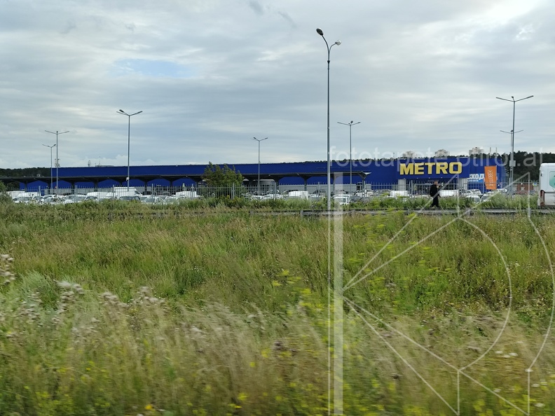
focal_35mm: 46
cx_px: 278
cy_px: 208
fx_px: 738
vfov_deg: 31.5
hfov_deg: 41.2
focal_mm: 6.19
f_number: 1.65
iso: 50
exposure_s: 1/649
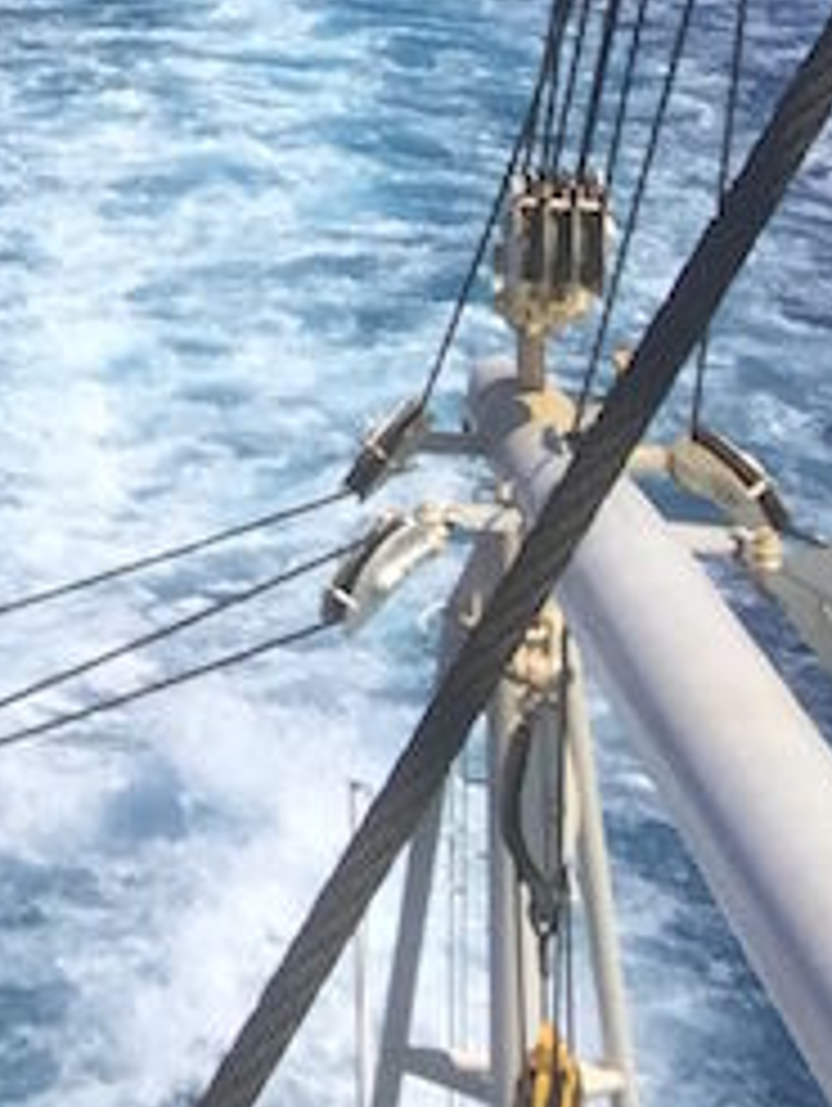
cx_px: -1178
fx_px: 5023
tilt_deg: +5.4
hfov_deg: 8.6
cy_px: -1177
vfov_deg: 11.3
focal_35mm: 157
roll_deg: -1.8
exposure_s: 1/3049
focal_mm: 4.15
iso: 32
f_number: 2.2
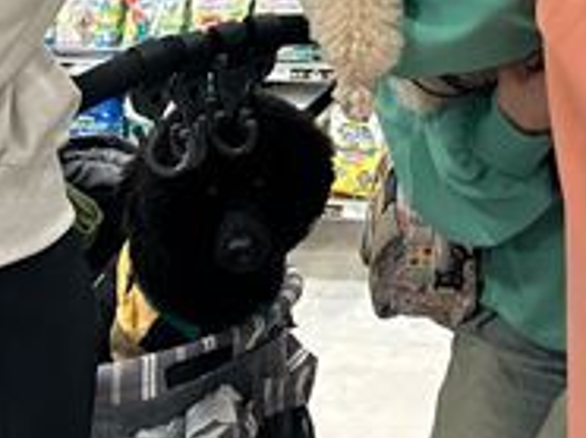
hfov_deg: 22.9
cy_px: -151
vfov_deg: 16.5
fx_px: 1420
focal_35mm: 84
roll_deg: +2.3
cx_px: 485
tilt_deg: -6.5
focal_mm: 5.7
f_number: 1.5
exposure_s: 1/100
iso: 100
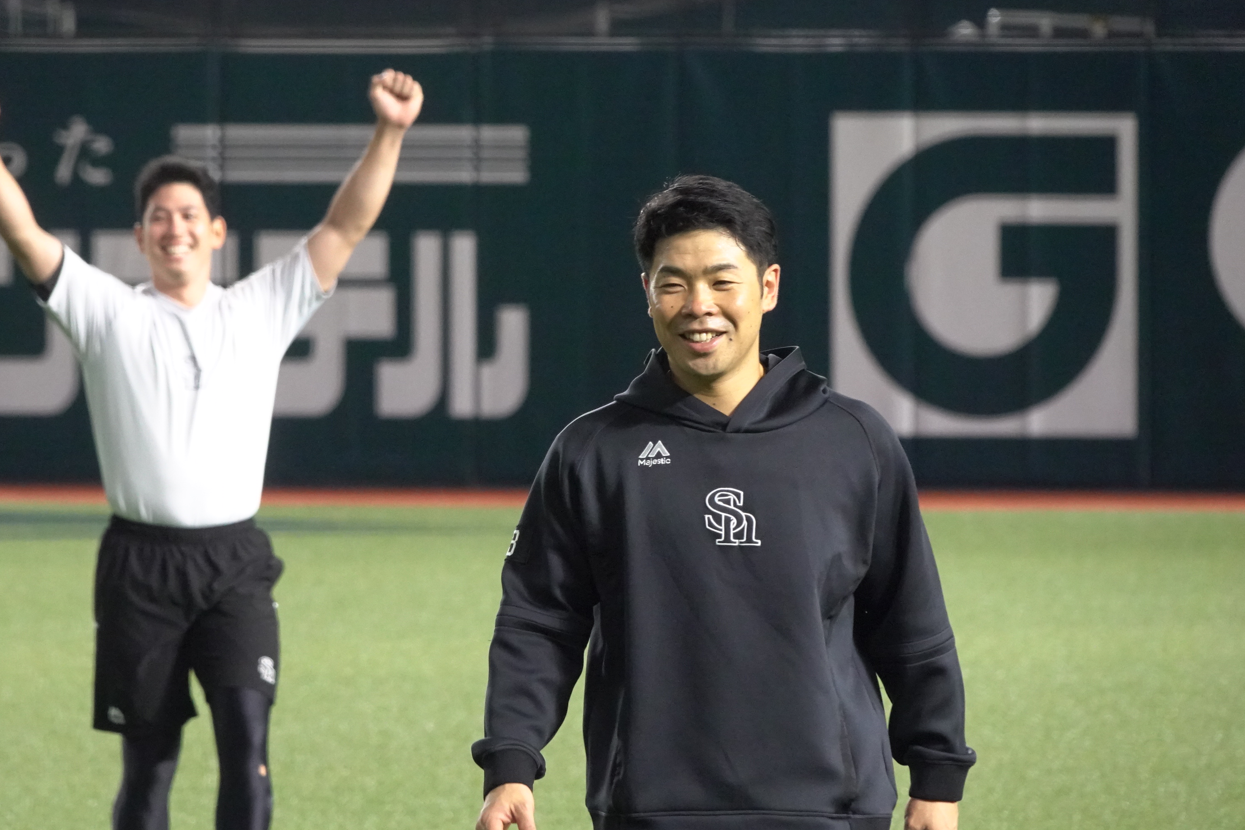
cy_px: 520
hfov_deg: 4.3
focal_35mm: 476
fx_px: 16460
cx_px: 550
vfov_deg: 2.9
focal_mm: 132.24
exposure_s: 1/320
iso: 1600
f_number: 4
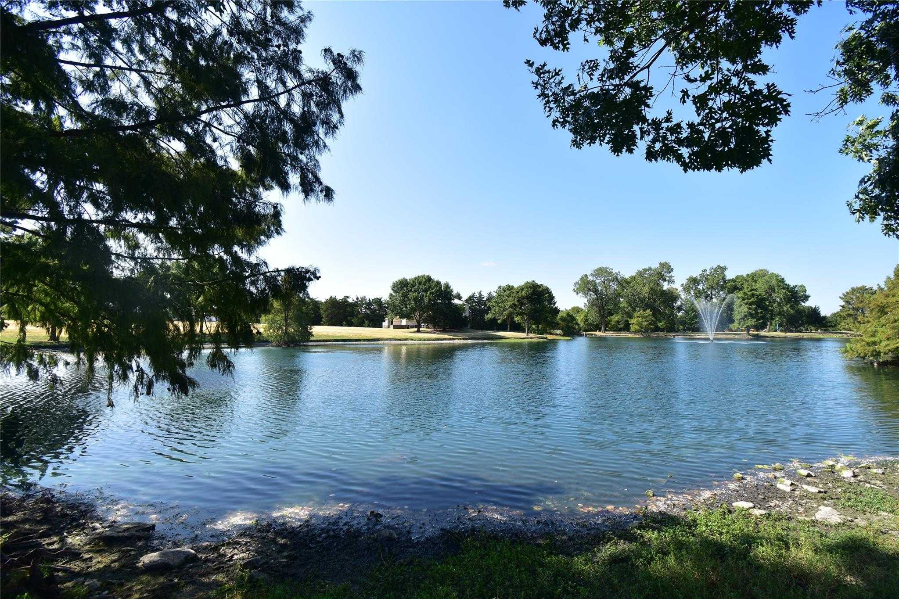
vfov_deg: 77.3
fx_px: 375
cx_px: 450
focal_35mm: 15
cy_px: 300
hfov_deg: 100.4
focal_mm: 10
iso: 100
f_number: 8
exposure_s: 1/125
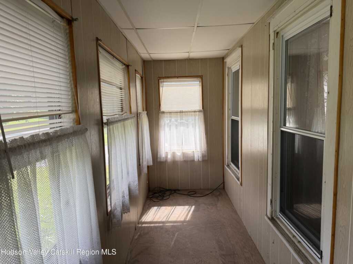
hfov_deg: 71.6
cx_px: 176
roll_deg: +1.6
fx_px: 245
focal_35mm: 24
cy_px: 132
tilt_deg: -6.4
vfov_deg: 56.8
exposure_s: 1/494
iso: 100
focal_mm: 6.76
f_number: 1.78
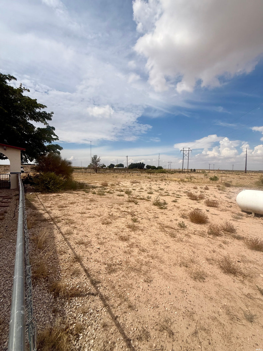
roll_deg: +0.8
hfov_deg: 85.7
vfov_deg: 102.1
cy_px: 176
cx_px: 132
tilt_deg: -1.8
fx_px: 142
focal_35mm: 14
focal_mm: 2.22
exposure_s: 1/6173
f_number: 2.2
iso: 50
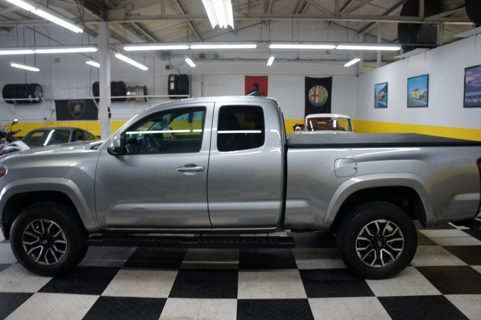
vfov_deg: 47.9
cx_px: 240
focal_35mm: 27
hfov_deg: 67.4
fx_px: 360
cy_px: 160
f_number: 4
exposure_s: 1/30
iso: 200
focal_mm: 18
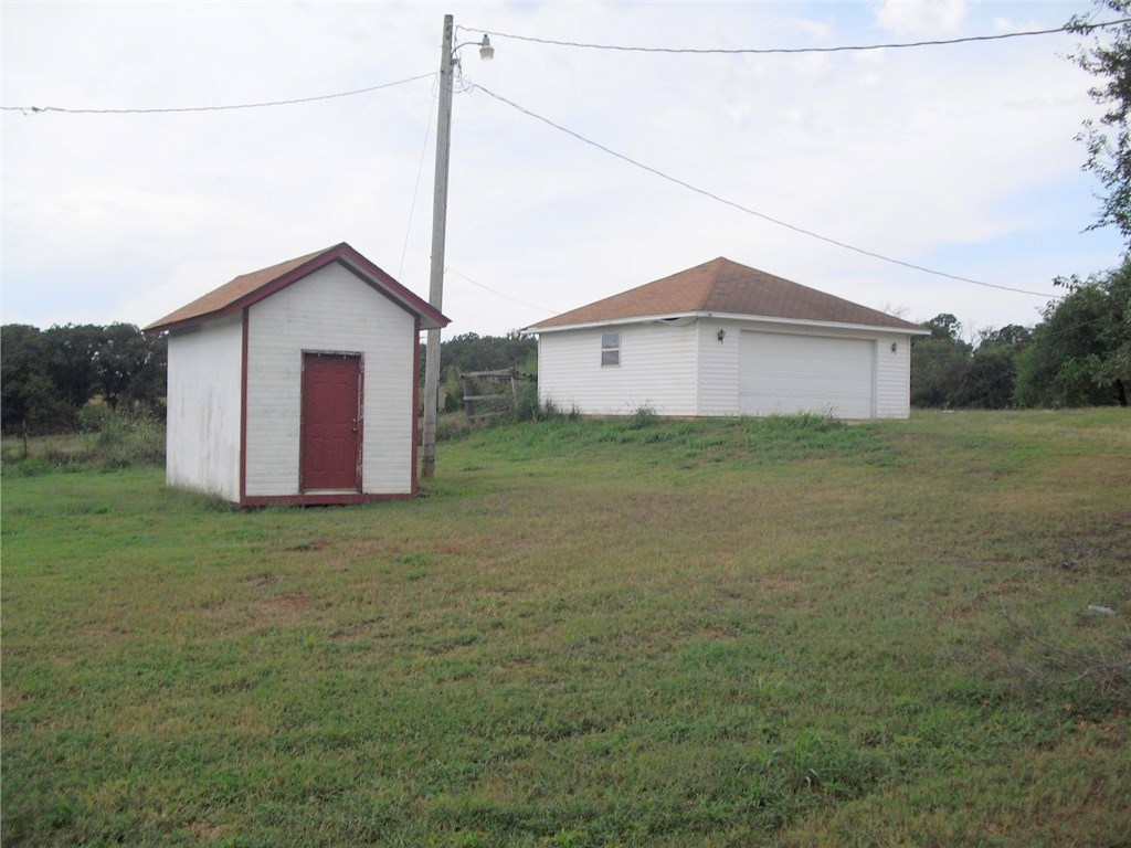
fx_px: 1176
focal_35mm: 36
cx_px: 566
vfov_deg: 39.7
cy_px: 424
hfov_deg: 51.4
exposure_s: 1/125
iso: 64
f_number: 7.8
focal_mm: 6.3
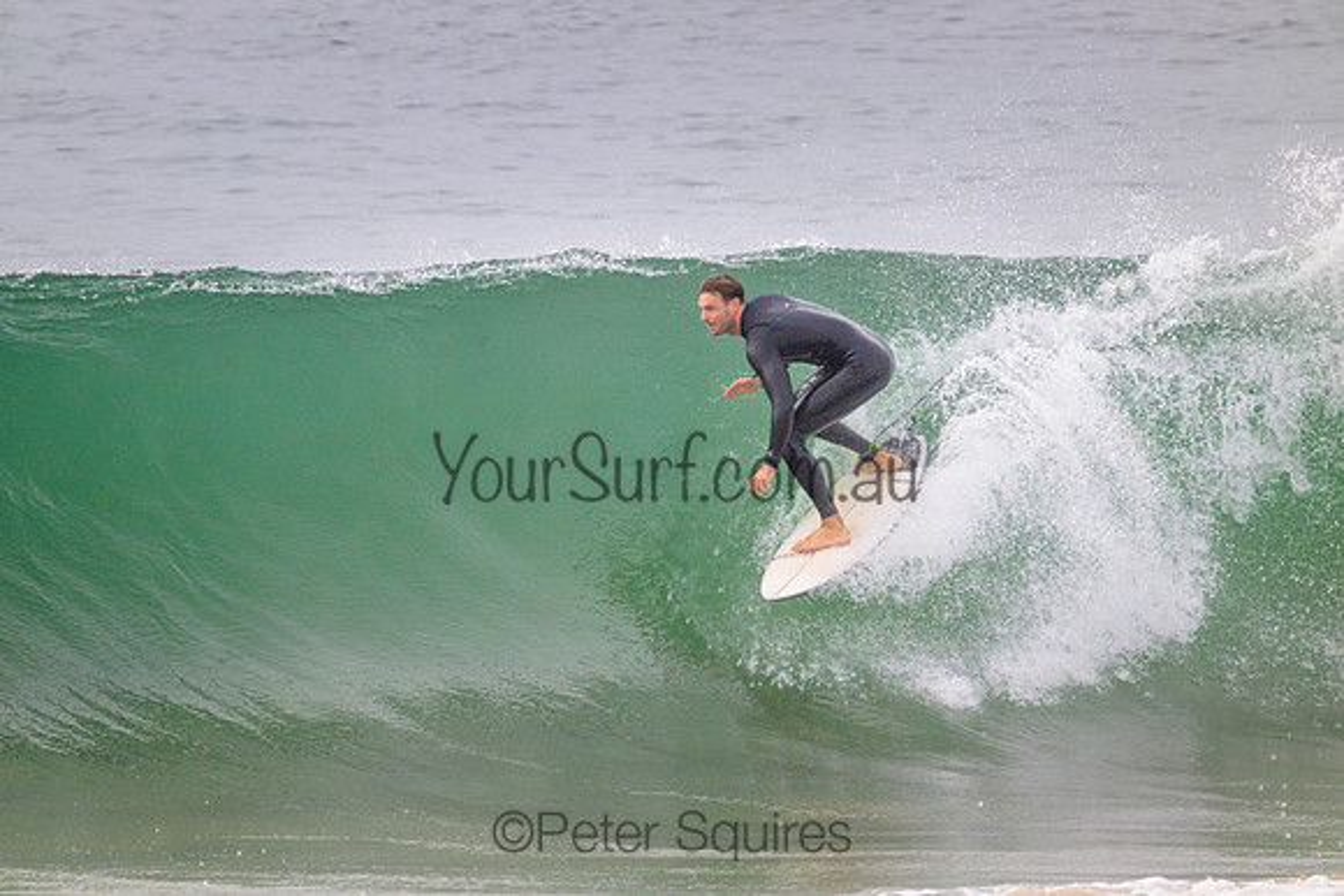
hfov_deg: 2.6
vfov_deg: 1.7
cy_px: 448
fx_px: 29872
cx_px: 672
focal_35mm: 800
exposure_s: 1/2000
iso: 1600
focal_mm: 800
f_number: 11
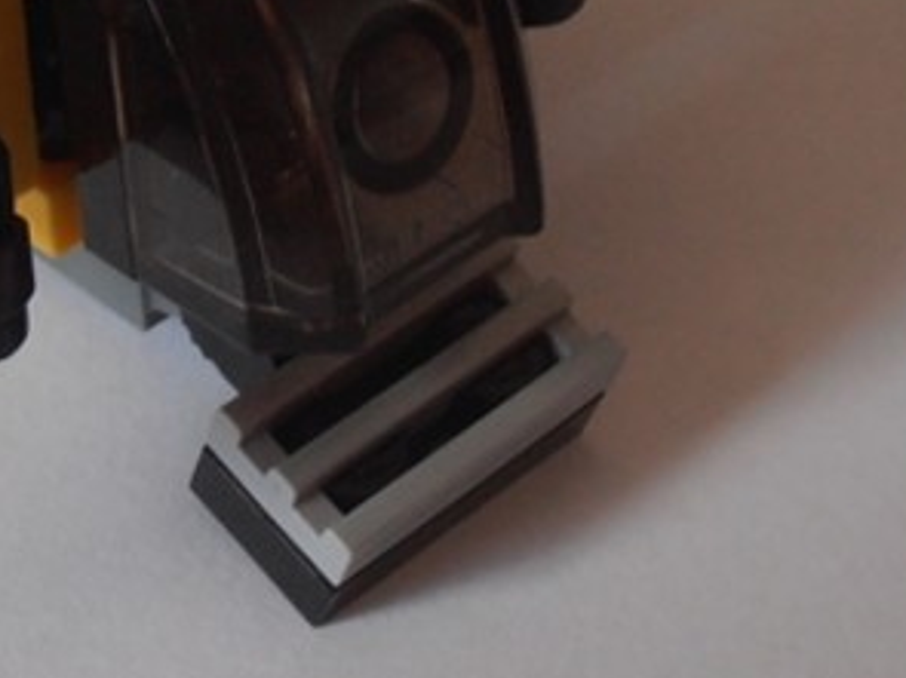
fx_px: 2956
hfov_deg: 17.3
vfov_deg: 13.0
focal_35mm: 113
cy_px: 66
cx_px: 172
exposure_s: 1/15
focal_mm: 6.61
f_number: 3.9
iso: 125
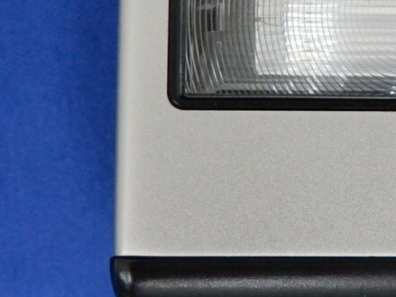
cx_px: 454
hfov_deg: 15.5
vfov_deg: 12.0
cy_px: 109
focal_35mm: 123
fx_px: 1407
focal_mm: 8
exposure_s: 1/100
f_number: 4
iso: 800
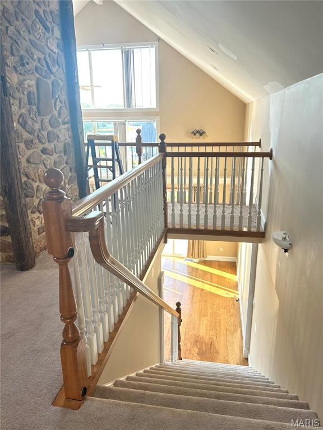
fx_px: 323
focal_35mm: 26
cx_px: 162
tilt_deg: -15.6
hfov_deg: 53.1
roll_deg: -0.3
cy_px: 215
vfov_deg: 67.3
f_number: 1.5
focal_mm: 5.7
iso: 50
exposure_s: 1/141
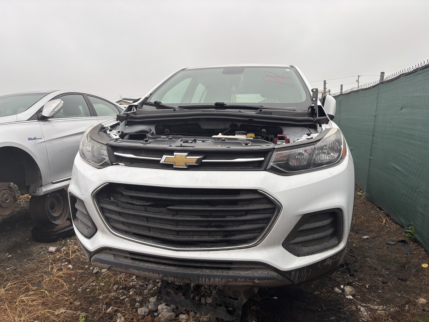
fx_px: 322
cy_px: 161
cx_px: 214
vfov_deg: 53.1
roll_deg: +6.8
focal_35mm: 26
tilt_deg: -3.5
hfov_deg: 67.3
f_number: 1.6
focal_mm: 5.96
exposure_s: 1/1220
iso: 50
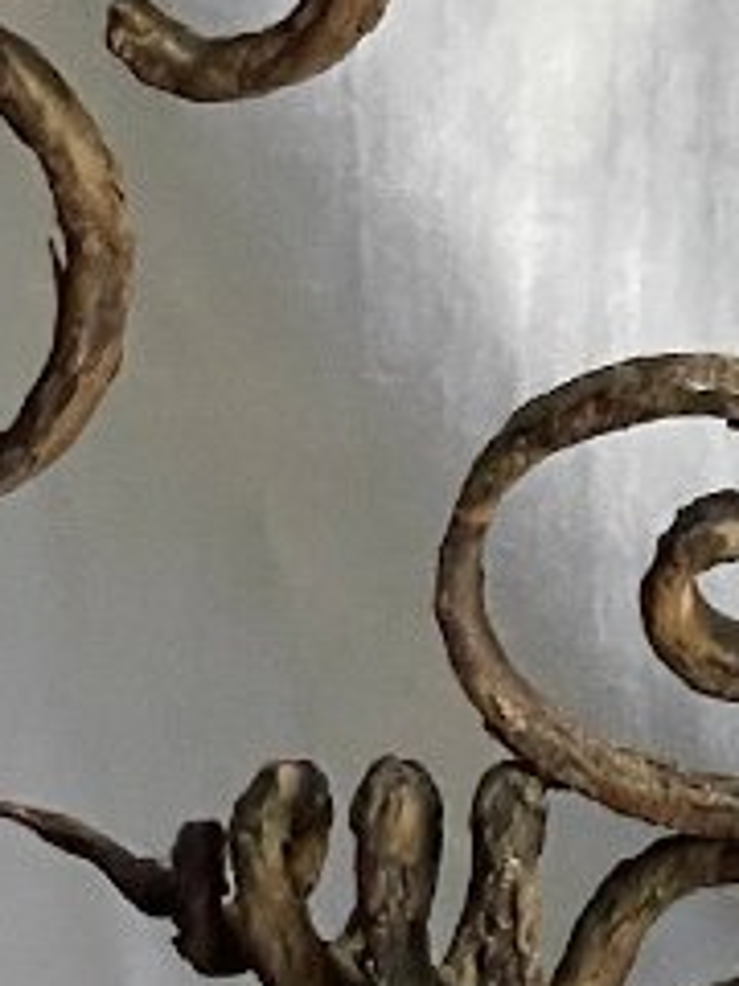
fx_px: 7401
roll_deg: +3.3
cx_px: 353
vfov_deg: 7.5
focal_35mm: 260
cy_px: -312
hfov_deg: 5.7
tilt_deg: -1.3
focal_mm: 6
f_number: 2
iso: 800
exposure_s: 1/56
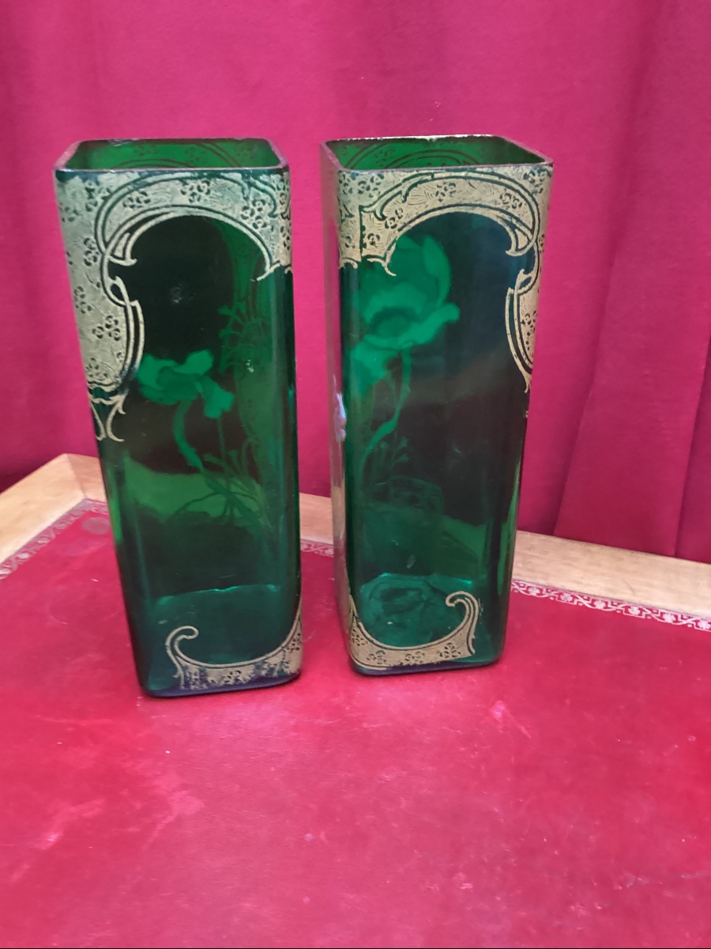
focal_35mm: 31
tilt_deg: -27.2
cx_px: 356
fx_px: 849
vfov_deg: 58.4
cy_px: 474
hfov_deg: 45.4
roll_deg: -1.0
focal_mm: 3.3
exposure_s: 1/30
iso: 500
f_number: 2.4
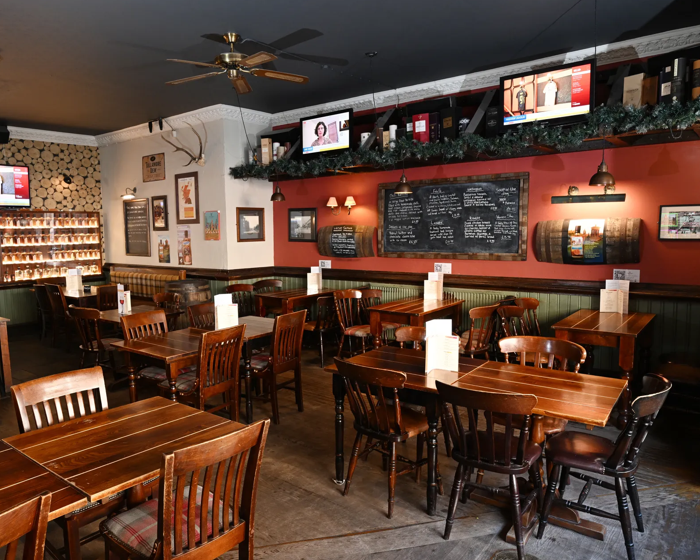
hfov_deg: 68.8
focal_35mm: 25
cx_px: 308
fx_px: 509
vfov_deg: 57.6
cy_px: 282
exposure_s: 1/8
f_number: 8
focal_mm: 21.5
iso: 800
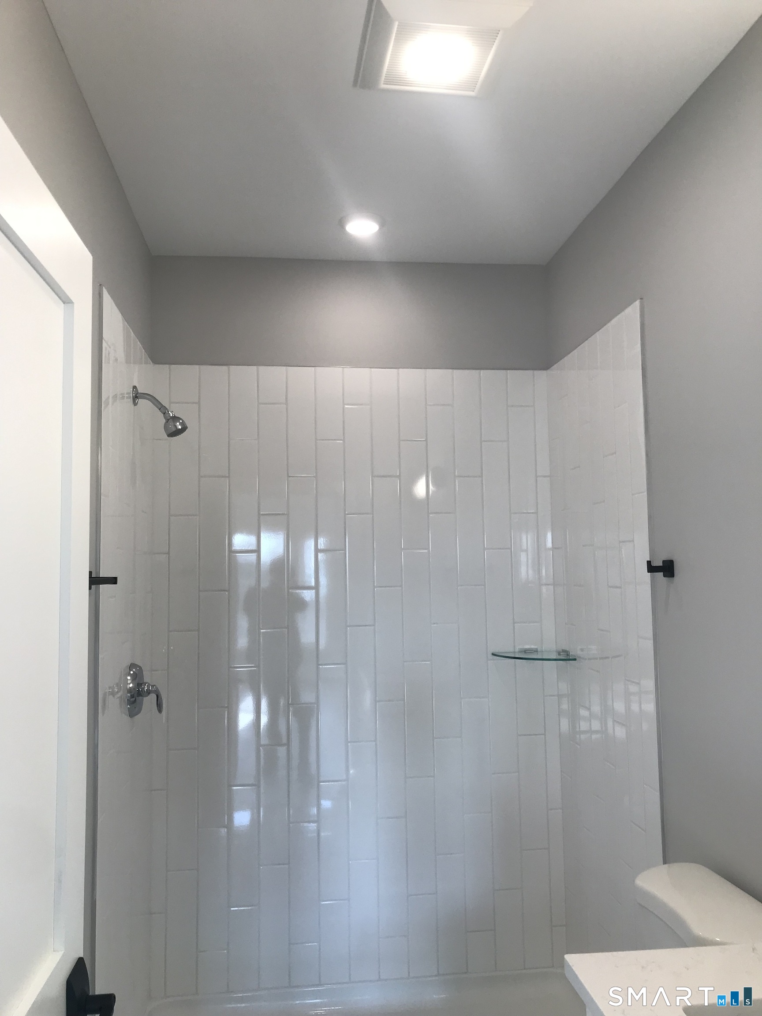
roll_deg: +0.9
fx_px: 822
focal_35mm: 28
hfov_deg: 49.7
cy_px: 508
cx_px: 381
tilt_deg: +4.4
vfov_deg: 63.4
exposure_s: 1/120
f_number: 1.8
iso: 25
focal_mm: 3.99
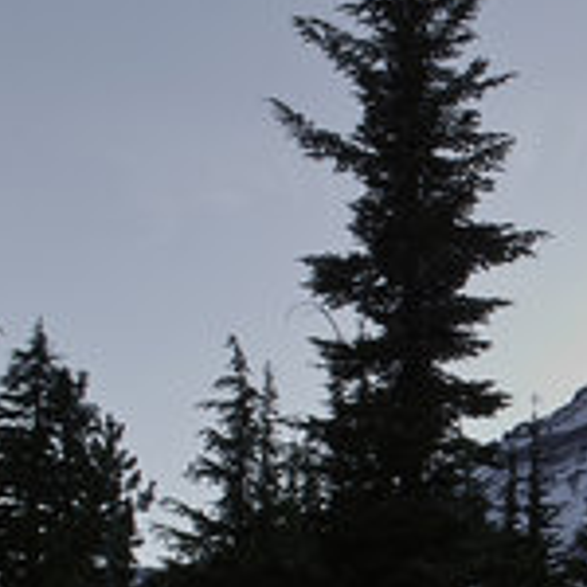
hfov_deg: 11.9
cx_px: 1264
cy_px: 667
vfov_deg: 13.4
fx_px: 2437
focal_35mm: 127
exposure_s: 1/160
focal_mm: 16.6
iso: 100
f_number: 7.1
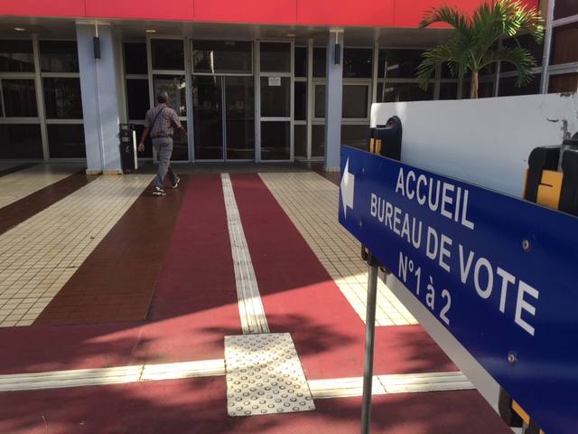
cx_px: 289
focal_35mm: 29
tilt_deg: -11.4
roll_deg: -0.6
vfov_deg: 48.2
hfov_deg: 61.7
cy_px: 217
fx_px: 484
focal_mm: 4.15
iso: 25
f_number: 2.2
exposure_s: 1/452
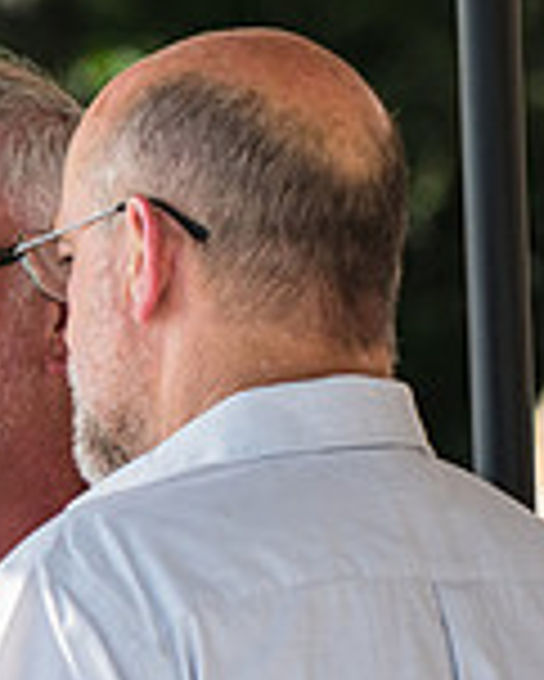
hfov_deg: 2.4
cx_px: -414
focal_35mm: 648
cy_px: 741
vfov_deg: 3.0
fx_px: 13028
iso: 200
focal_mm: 120
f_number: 4
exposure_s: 1/800
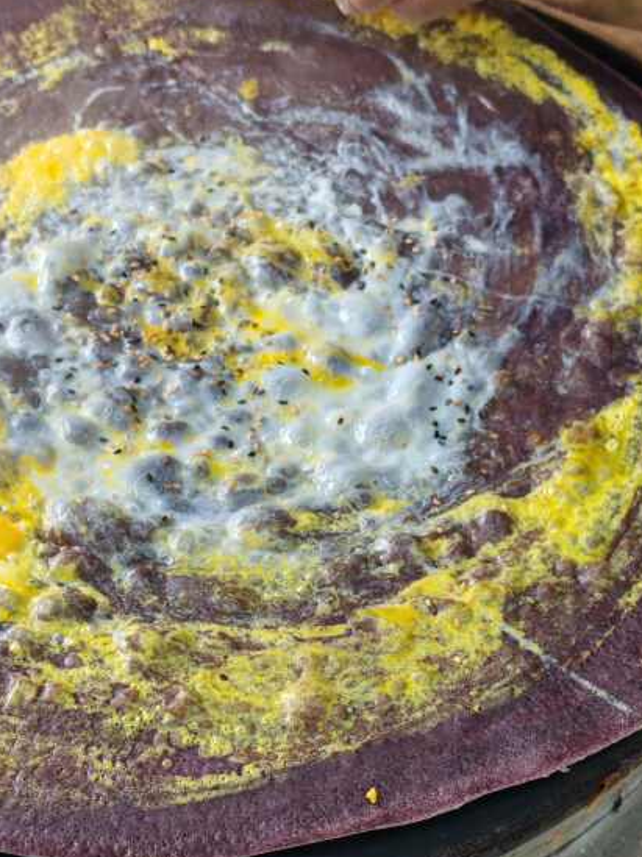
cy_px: 456
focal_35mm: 63
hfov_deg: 23.3
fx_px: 1560
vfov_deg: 30.7
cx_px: 337
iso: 125
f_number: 1.95
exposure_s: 1/100
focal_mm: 5.52
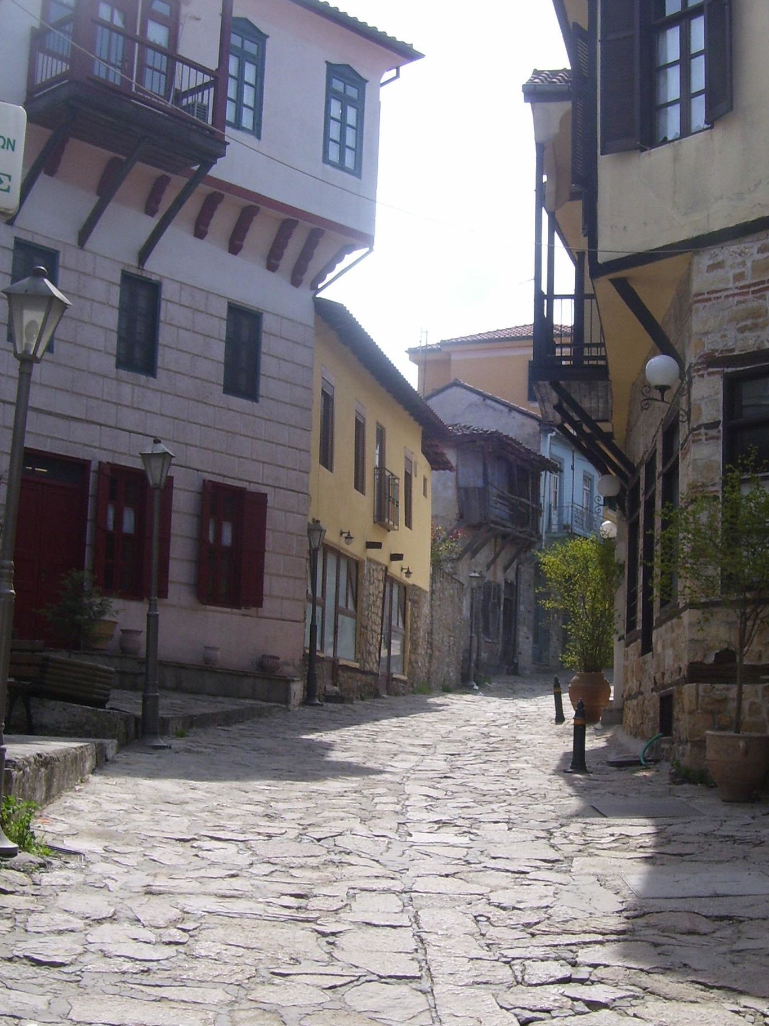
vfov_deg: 36.8
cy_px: 543
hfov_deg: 27.9
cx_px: 481
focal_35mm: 52
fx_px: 1541
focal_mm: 6
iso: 80
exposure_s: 1/500
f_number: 4.8
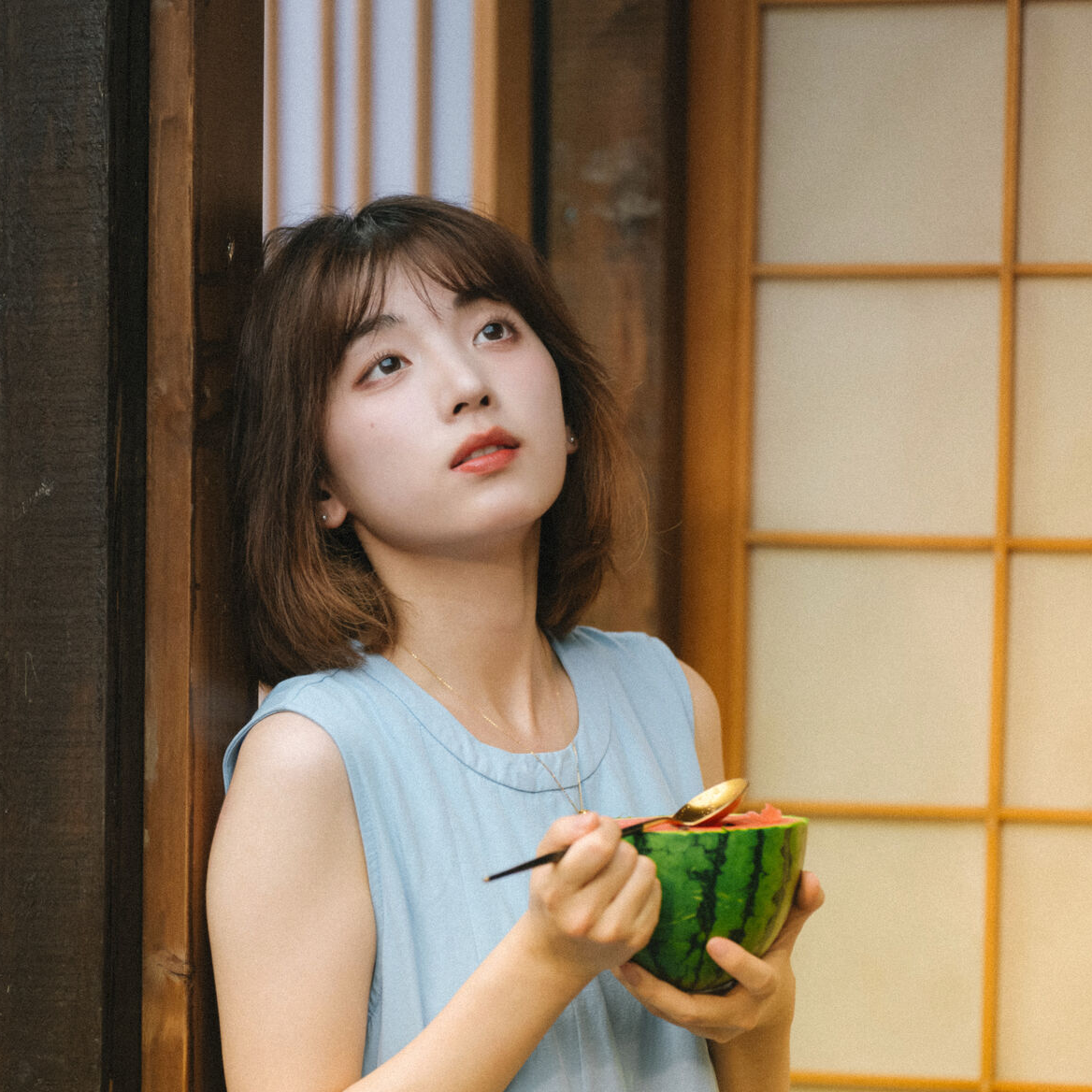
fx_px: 5889
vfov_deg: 10.6
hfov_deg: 10.6
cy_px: 819
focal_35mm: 165
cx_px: 541
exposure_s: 1/1000
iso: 400
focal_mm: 126
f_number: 2.8
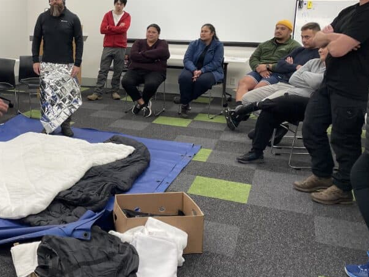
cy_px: 104
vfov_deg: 32.7
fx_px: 469
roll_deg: -0.4
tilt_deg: -10.2
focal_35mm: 44
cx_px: 64
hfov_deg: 40.8
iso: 80
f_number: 1.6
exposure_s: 1/100
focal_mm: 4.2
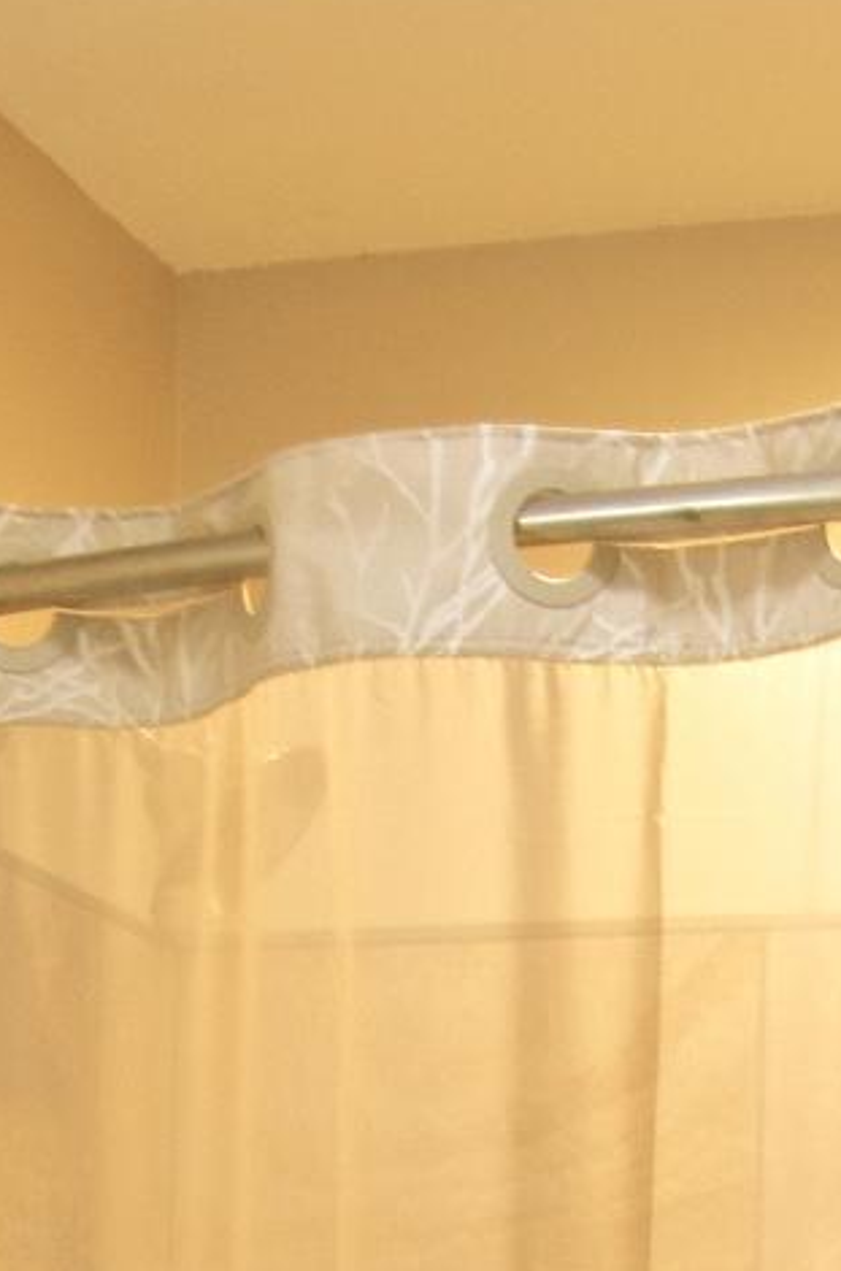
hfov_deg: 10.2
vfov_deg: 13.7
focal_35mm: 134
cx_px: 435
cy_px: 2277
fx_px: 4724
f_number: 4
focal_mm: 21
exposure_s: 1/50
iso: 800
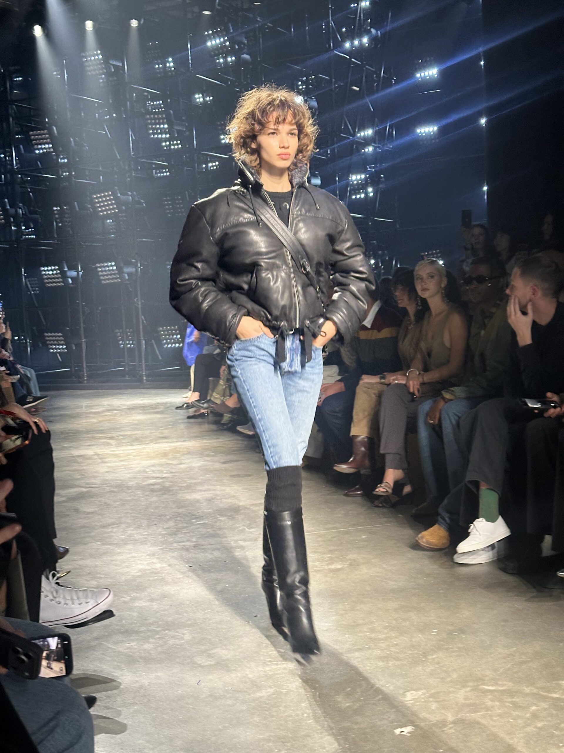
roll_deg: +1.4
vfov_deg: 39.7
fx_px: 1043
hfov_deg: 30.3
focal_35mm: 48
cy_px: 376
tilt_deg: -5.0
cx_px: 282
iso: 250
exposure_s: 1/60
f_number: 1.78
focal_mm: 6.86
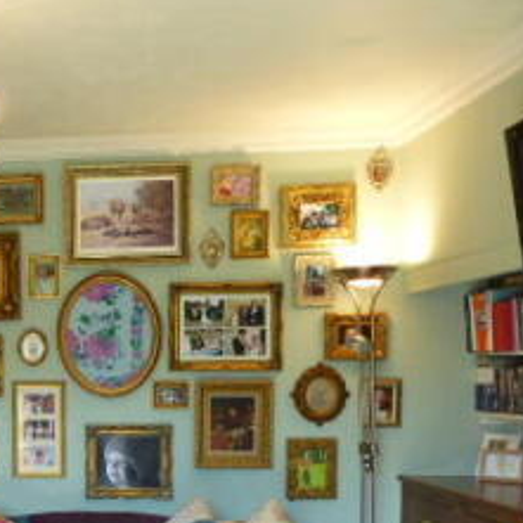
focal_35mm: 56
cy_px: 413
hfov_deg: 27.1
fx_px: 957
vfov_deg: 29.9
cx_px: -101
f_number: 3.3
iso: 160
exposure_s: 1/60
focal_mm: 4.3
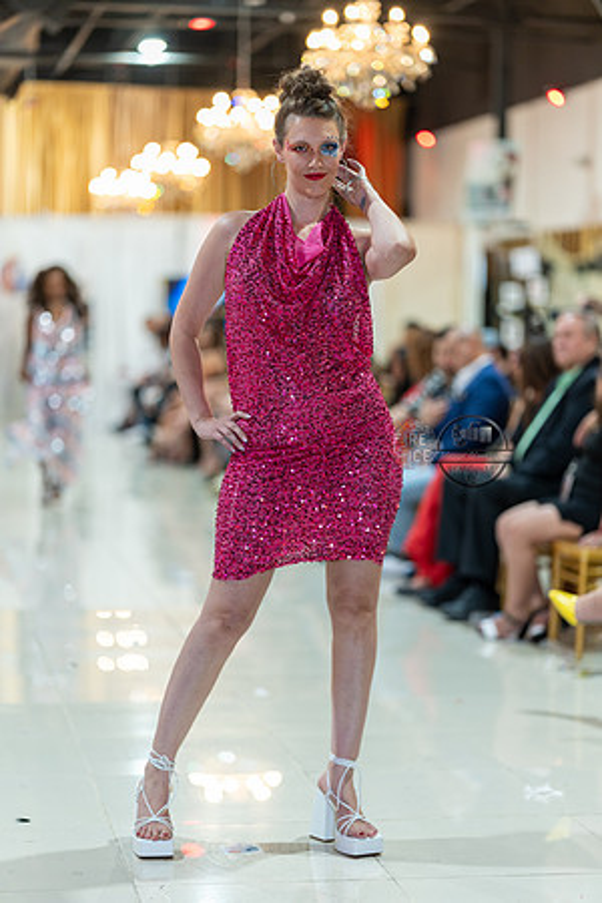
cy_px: 452
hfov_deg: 16.1
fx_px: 2132
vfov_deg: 23.9
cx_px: 301
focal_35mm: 85
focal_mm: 85
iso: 320
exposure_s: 1/160
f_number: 1.4
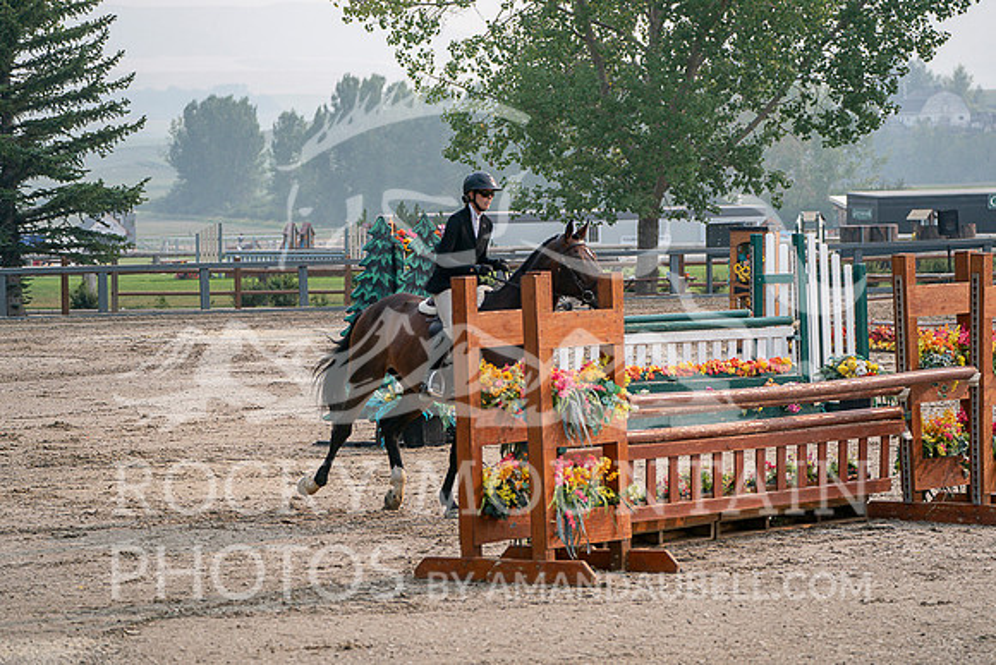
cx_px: 498
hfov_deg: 12.8
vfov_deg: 8.6
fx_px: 4427
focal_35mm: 160
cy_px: 332
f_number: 5.6
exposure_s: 1/1000
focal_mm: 160
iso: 500
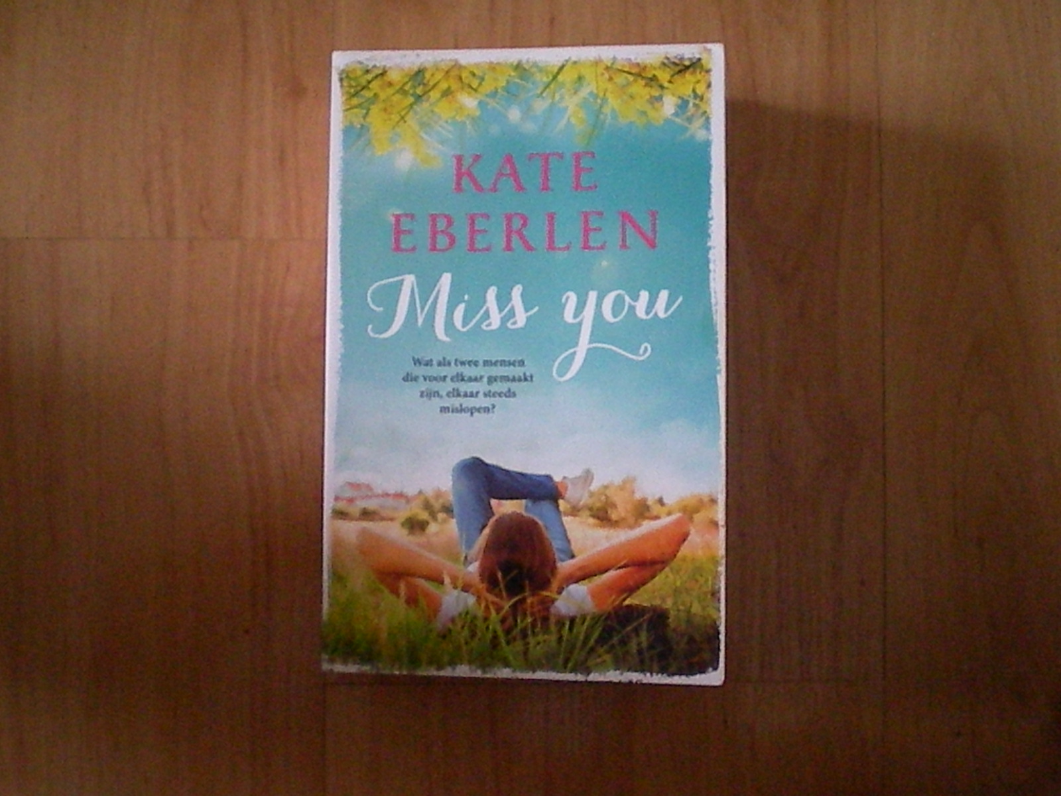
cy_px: 398
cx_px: 530
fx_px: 1165
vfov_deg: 37.7
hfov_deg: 49.0
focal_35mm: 38
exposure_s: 1/100
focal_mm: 6.3
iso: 1026
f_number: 3.1
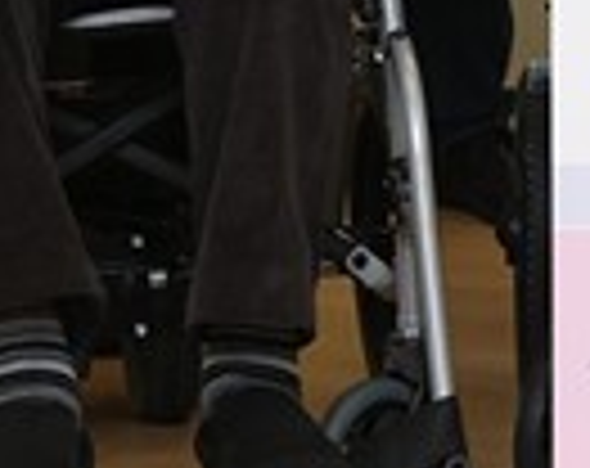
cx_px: 1221
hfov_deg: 5.5
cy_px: -486
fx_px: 5972
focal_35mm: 343
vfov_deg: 4.4
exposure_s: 1/250
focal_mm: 35
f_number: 3.2
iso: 800
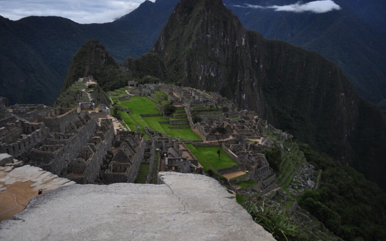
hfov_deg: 66.5
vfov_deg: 44.5
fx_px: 295
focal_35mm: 28
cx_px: 194
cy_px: 115
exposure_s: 1/160
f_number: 3.5
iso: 400
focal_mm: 18
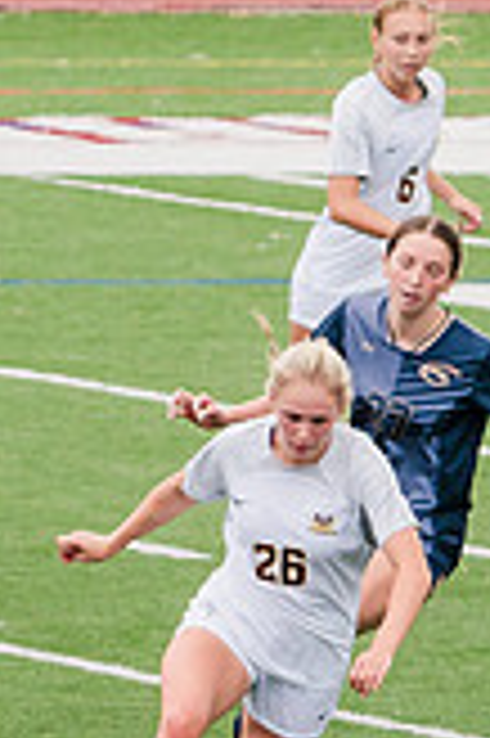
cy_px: 752
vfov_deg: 1.9
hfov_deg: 1.3
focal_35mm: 1075
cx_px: 303
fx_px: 21993
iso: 1000
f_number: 5.6
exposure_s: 1/1600
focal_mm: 200
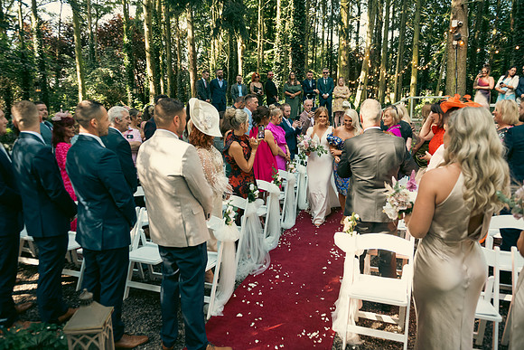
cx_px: 262
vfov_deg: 53.2
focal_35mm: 24
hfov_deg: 73.7
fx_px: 349
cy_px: 175
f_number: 3.5
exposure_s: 1/160
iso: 200
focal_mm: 24
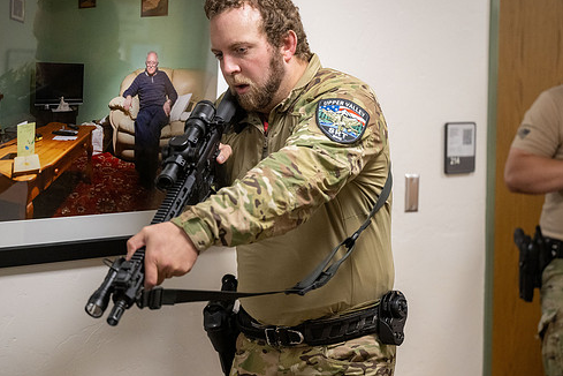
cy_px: 170
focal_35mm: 83
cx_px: 305
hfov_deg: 24.5
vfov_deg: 16.5
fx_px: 1298
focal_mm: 70
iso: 2500
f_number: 2.8
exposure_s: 1/640
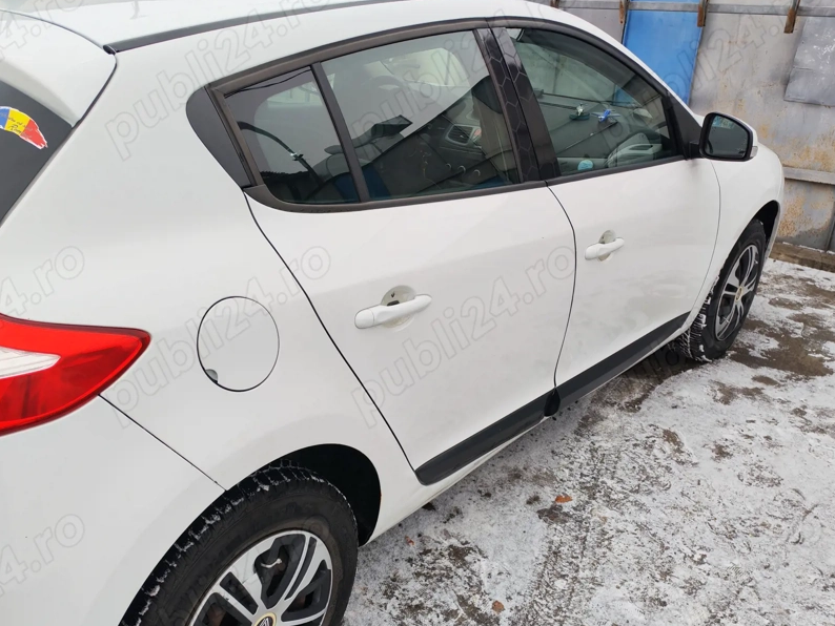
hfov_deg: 53.6
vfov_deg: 41.8
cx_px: 340
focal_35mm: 34
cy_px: 349
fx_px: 820
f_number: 1.9
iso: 50
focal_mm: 6.12
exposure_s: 1/210
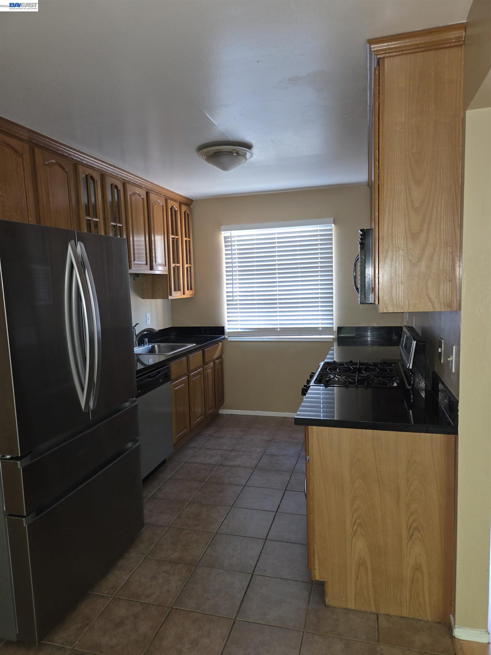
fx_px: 435
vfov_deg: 73.9
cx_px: 246
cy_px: 328
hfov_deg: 58.9
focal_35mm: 23
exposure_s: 1/20
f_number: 1.8
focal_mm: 5.4
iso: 125
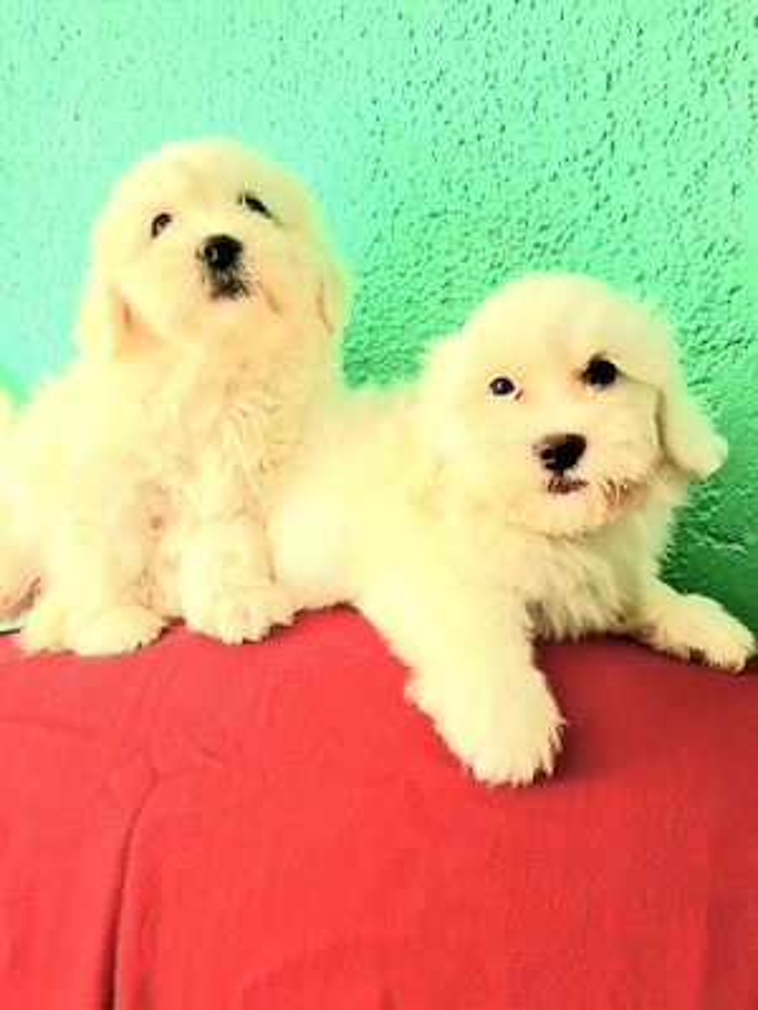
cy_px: 505
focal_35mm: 26
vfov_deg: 67.3
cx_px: 379
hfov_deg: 53.1
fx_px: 759
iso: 250
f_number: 1.8
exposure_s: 1/50
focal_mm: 5.4
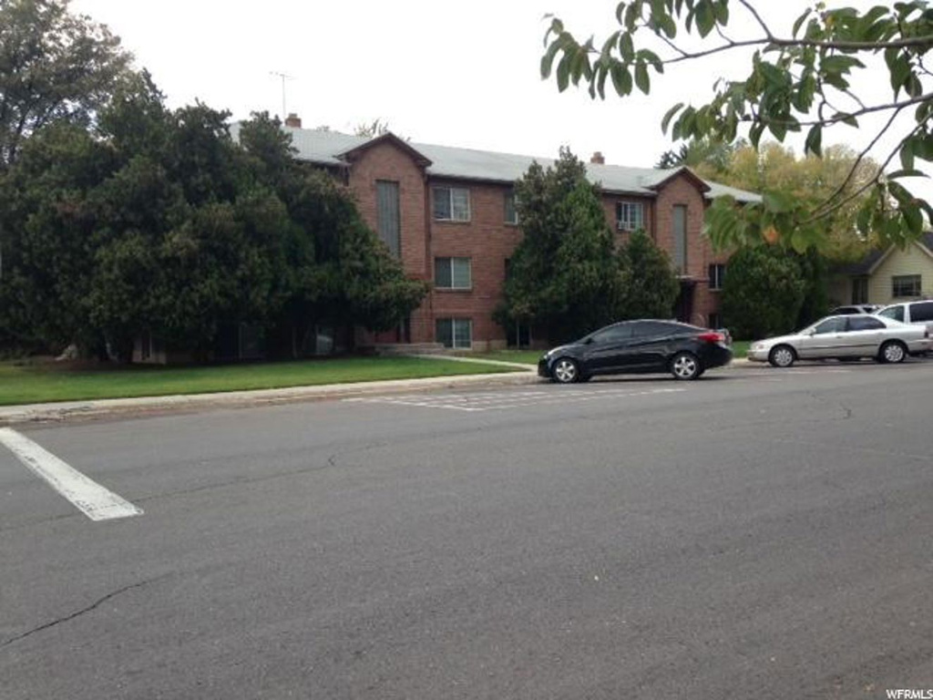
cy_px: 350
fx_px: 889
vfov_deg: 42.9
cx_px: 466
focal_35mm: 33
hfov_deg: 55.4
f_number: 2.4
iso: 50
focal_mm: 4.12
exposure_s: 1/120
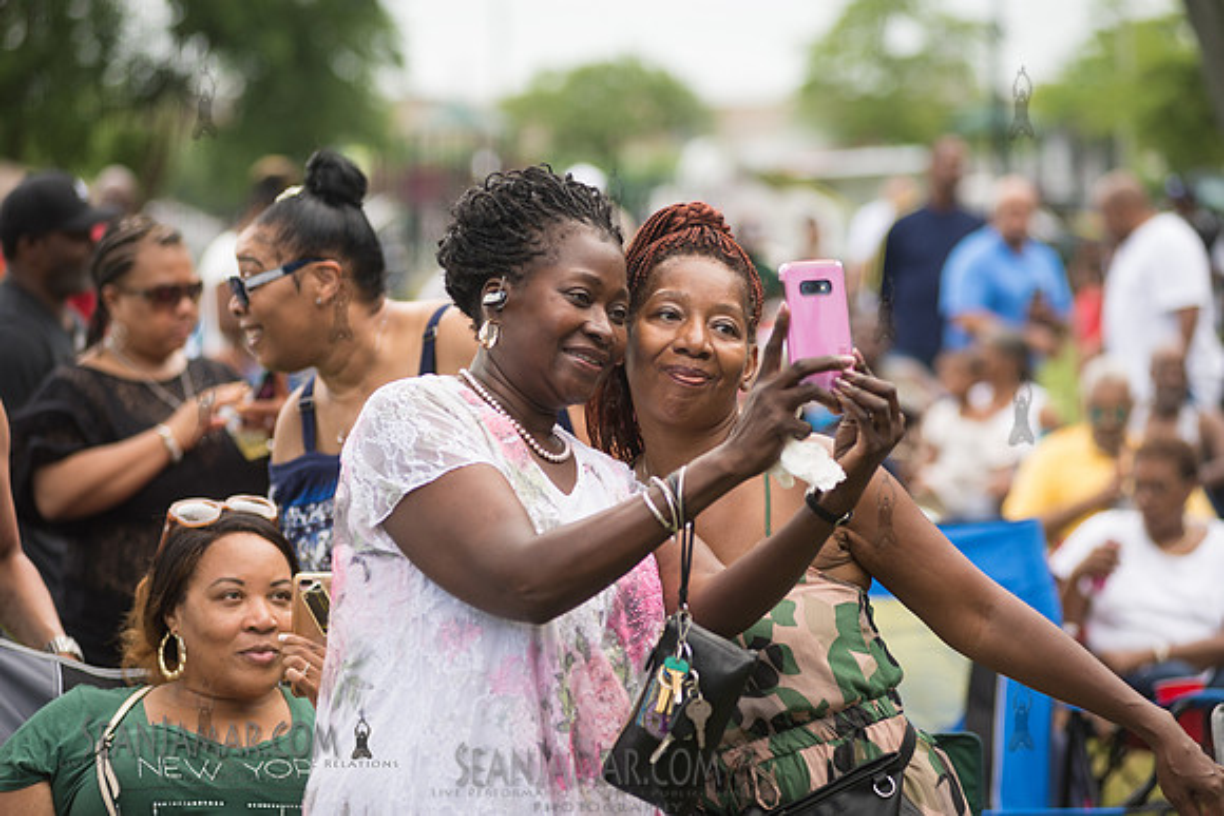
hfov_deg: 15.2
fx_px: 4591
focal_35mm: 135
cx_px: 612
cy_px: 408
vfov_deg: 10.2
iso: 400
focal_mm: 135
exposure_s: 1/250
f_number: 4
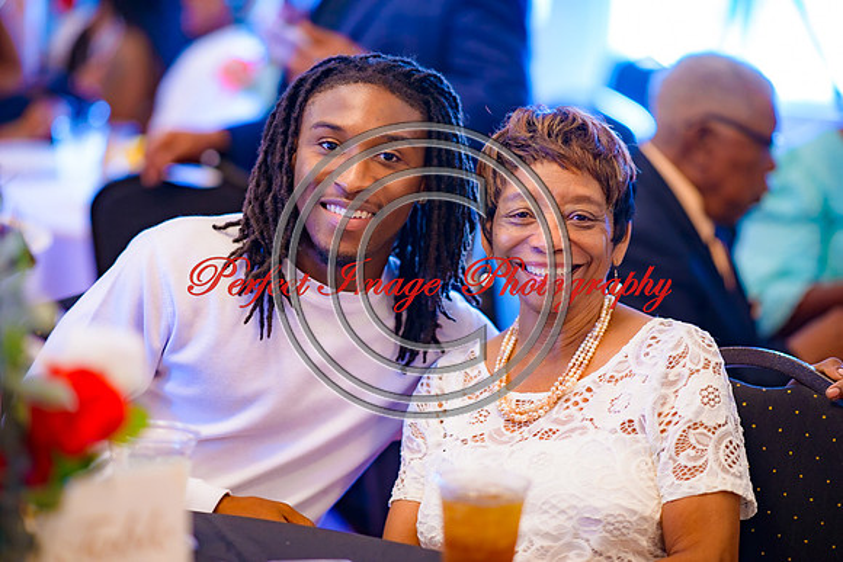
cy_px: 281
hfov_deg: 19.5
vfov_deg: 13.0
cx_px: 422
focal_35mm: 105
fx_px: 2459
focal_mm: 105
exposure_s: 1/125
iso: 720
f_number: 1.8
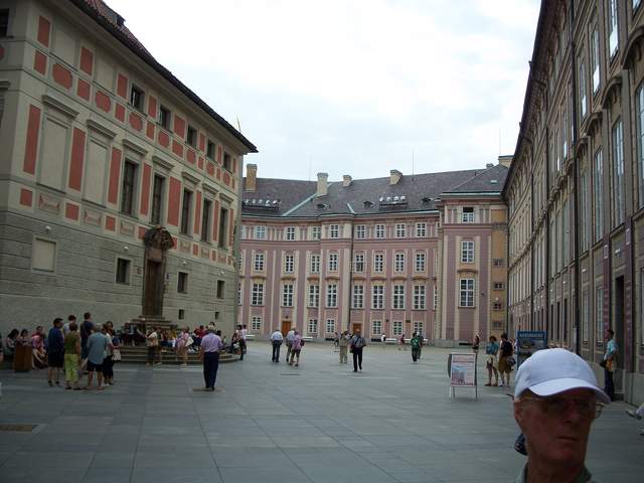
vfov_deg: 38.7
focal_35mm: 37
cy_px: 242
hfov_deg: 50.1
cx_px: 322
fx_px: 688
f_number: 2.8
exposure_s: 1/640
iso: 64
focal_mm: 7.8
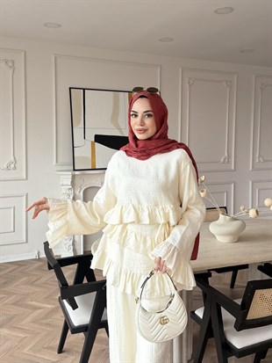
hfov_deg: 56.8
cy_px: 182
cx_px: 136
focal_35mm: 24
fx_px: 251
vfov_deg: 71.6
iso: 320
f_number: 1.78
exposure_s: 1/683
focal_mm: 6.76
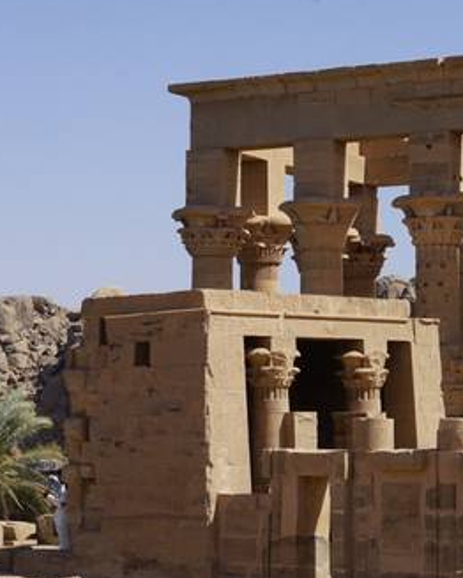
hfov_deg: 12.5
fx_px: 2122
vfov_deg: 15.5
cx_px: 214
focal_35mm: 124
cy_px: 317
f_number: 11
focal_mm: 60
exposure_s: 1/200
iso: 100
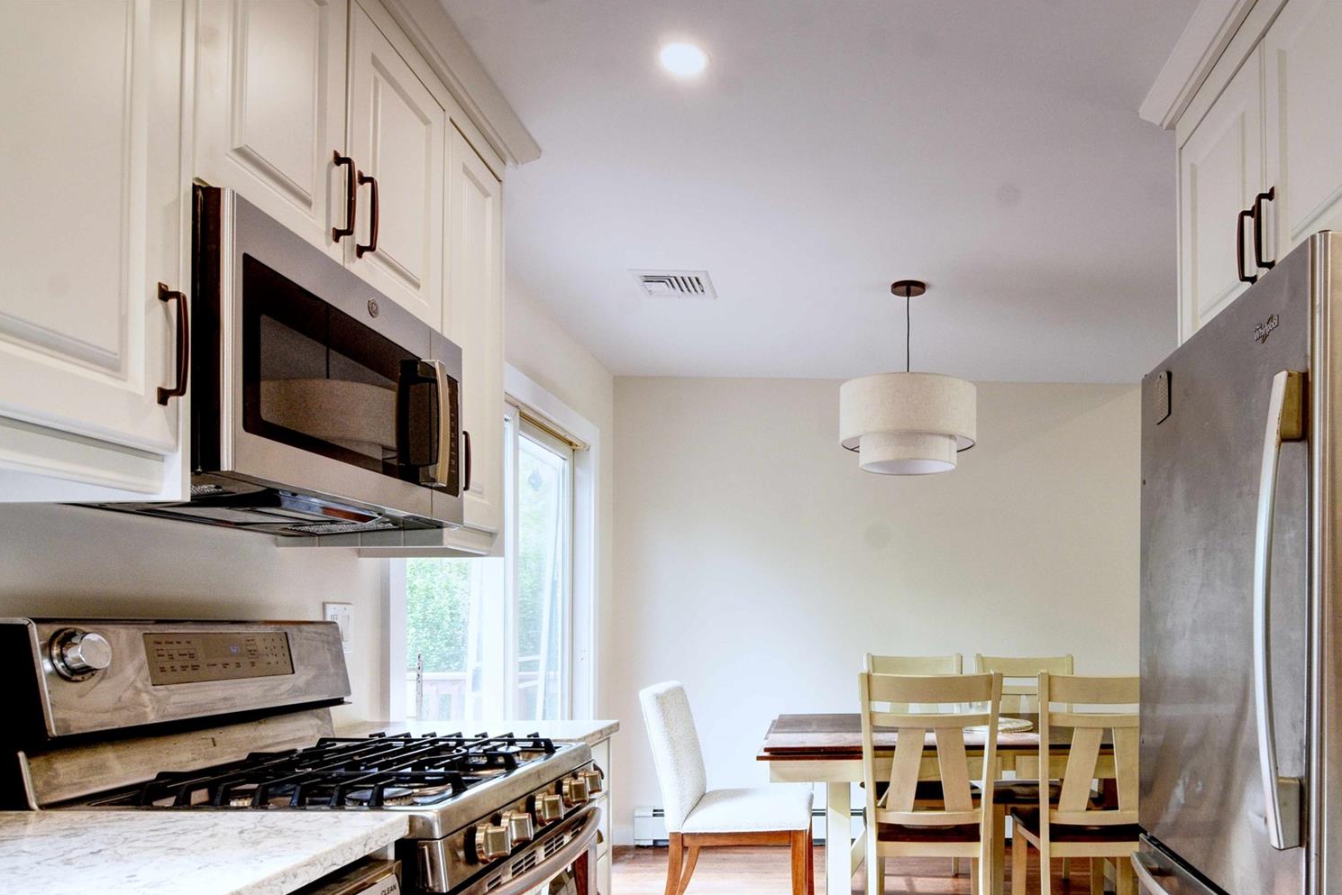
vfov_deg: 54.4
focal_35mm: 23
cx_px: 886
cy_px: 613
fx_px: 846
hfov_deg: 74.7
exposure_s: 1/15
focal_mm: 11
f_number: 9
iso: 320
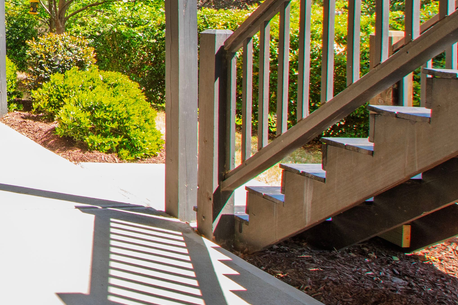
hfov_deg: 36.6
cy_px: -23
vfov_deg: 29.7
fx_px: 522
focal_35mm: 41
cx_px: -90
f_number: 8
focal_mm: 10
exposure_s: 1/50
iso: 200
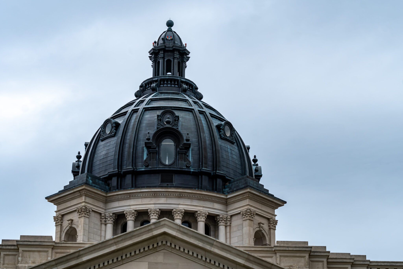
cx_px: 202
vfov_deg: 13.0
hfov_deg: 19.5
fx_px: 1176
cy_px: 134
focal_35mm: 105
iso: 125
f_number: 8
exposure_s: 1/320
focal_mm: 70
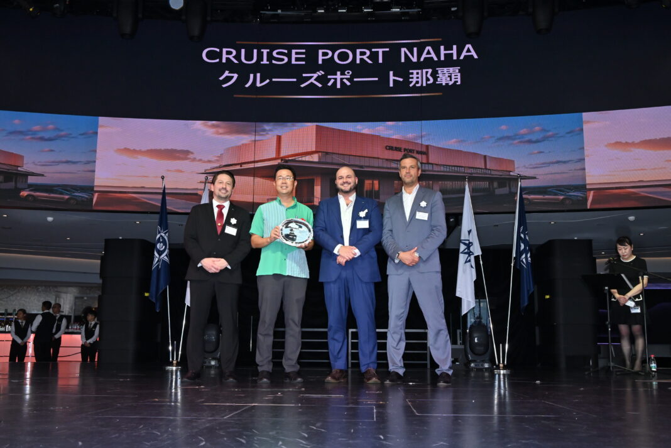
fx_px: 727
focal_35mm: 39
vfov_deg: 34.2
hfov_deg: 49.5
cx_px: 336
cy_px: 224
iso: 1250
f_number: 11
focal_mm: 39
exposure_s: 1/160
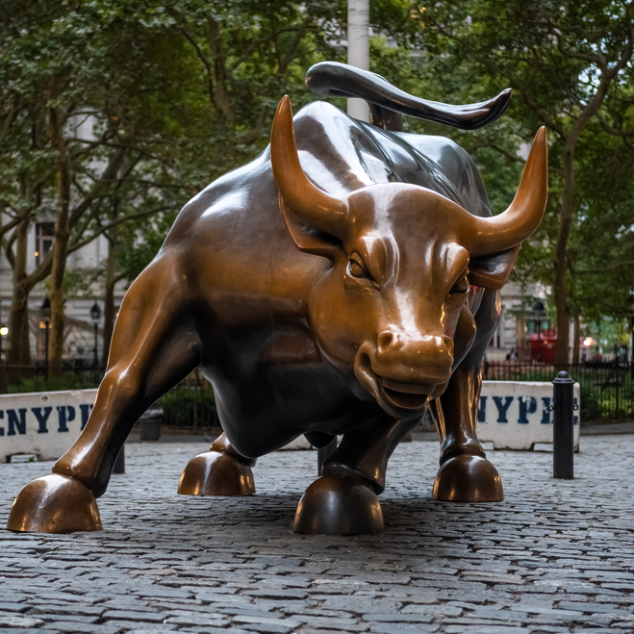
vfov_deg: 21.7
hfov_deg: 21.6
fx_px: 1658
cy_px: 319
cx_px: 277
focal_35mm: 80
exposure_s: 1/125
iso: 1000
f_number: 2.8
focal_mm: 62
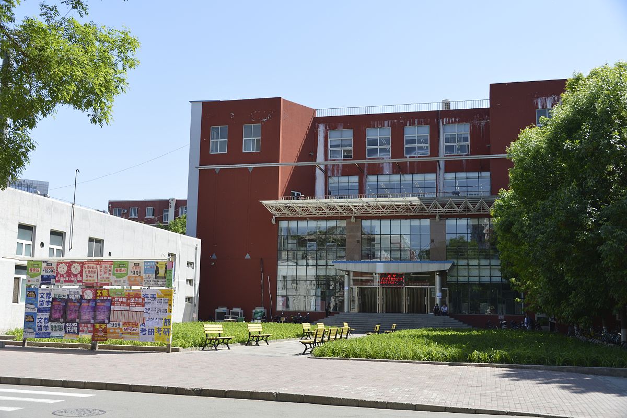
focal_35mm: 38
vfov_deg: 35.0
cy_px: 209
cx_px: 314
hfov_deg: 50.7
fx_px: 662
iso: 400
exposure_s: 1/1000
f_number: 5.6
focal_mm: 38
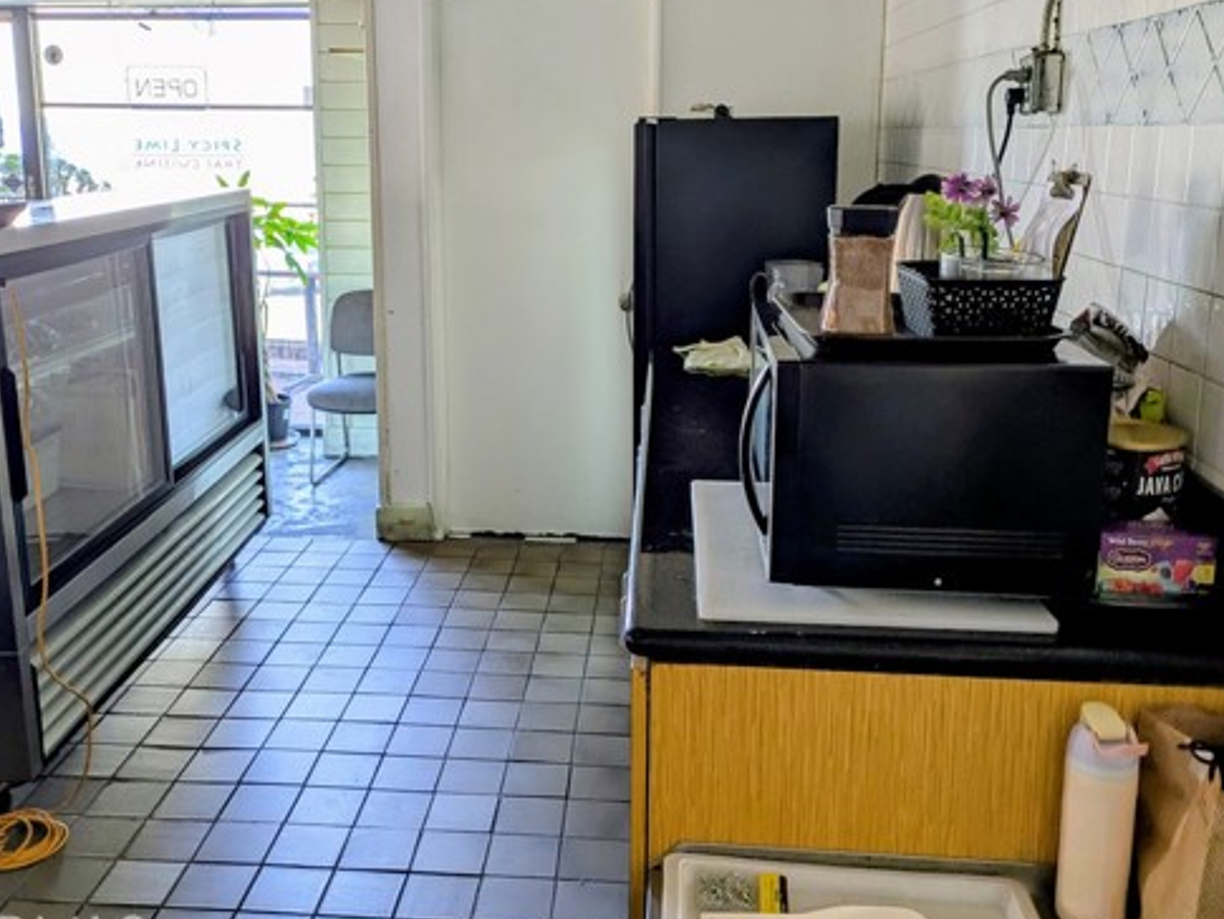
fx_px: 1167
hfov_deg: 55.3
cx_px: 575
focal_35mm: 33
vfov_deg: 42.8
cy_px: 369
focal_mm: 5.43
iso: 74
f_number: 1.89
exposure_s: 1/120
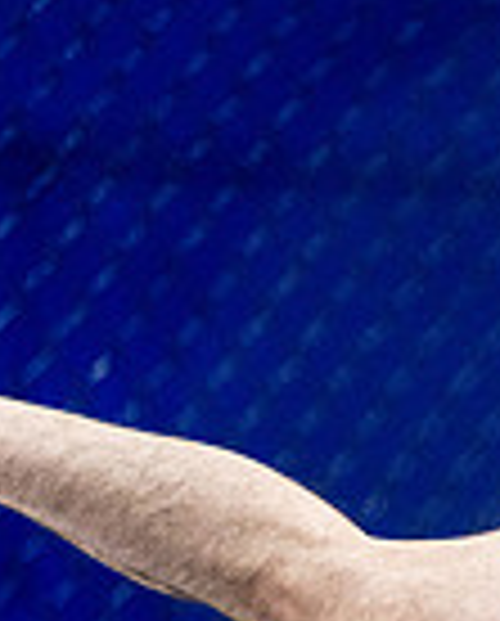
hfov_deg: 3.6
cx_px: 1225
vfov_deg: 4.6
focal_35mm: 421
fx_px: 7762
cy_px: 821
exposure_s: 1/1250
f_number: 2
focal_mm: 107
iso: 3200
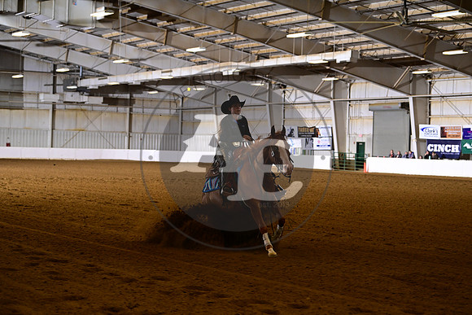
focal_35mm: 70
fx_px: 918
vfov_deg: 19.5
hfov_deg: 28.8
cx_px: 236
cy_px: 158
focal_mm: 70
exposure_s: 1/200
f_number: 4
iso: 2000
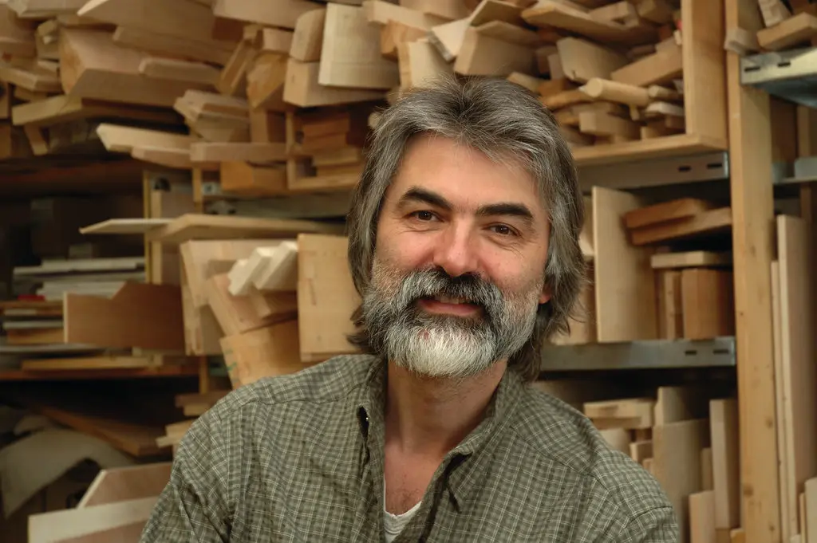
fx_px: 1565
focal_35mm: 69
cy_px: 272
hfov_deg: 29.3
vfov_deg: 19.7
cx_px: 408
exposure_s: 1/60
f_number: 4.5
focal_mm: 46
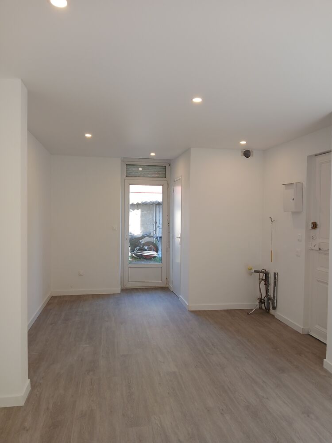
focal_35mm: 26
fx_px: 332
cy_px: 222
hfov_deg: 53.1
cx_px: 166
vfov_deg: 67.3
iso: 40
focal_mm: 3.98
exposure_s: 1/50
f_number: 1.8
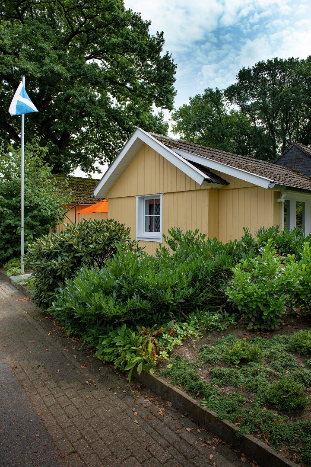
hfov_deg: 53.1
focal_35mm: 24
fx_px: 311
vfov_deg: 73.7
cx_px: 156
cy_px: 234
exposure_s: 1/200
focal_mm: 24
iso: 100
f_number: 7.1
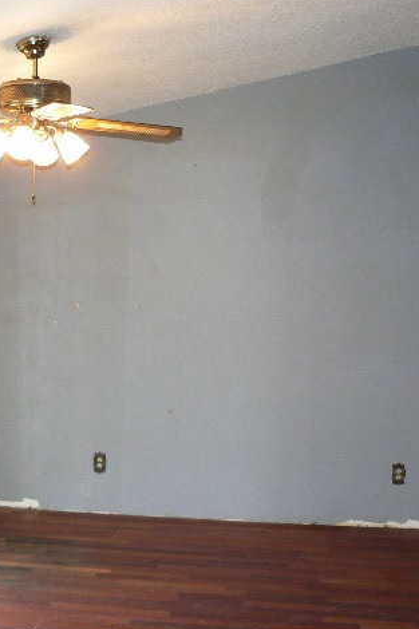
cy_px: 312
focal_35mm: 51
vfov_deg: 38.9
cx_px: 58
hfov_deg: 25.8
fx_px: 891
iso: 160
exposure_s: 1/30
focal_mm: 6
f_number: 2.8
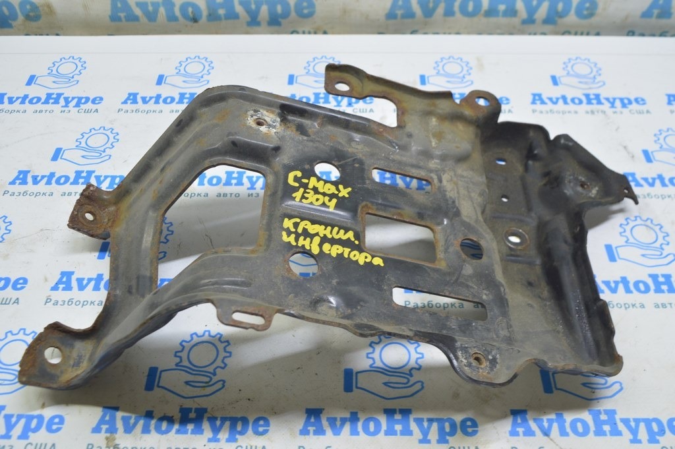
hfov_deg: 53.2
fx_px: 674
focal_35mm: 36
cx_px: 338
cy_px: 224
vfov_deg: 36.8
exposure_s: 1/20
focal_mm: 24
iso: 400
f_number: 5.6
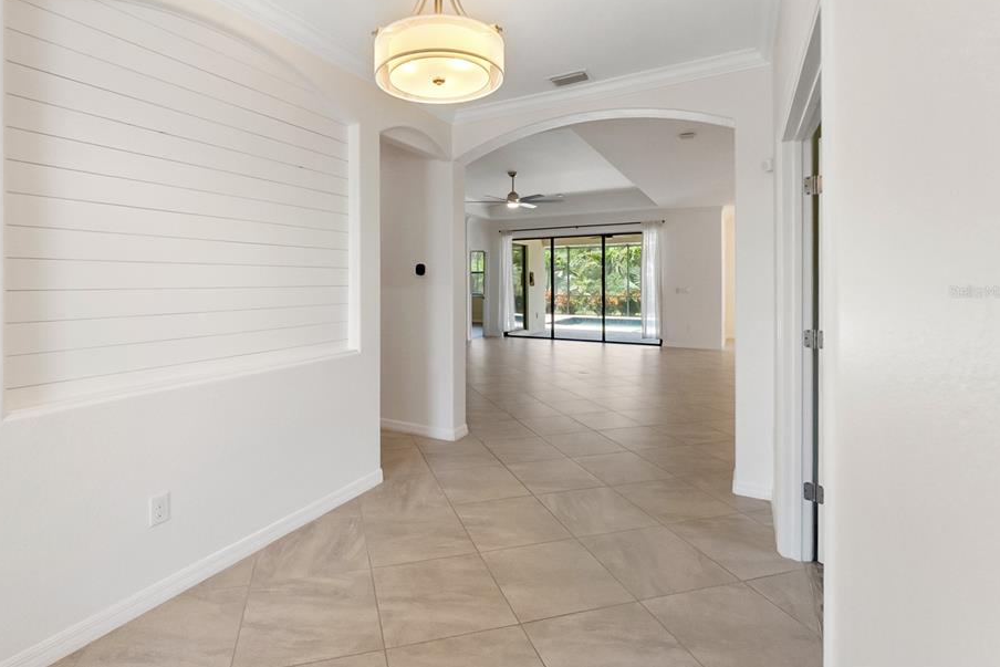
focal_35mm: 17
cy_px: 291
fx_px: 472
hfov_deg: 92.9
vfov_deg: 70.2
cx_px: 446
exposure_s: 1/30
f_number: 9.5
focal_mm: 10
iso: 1250
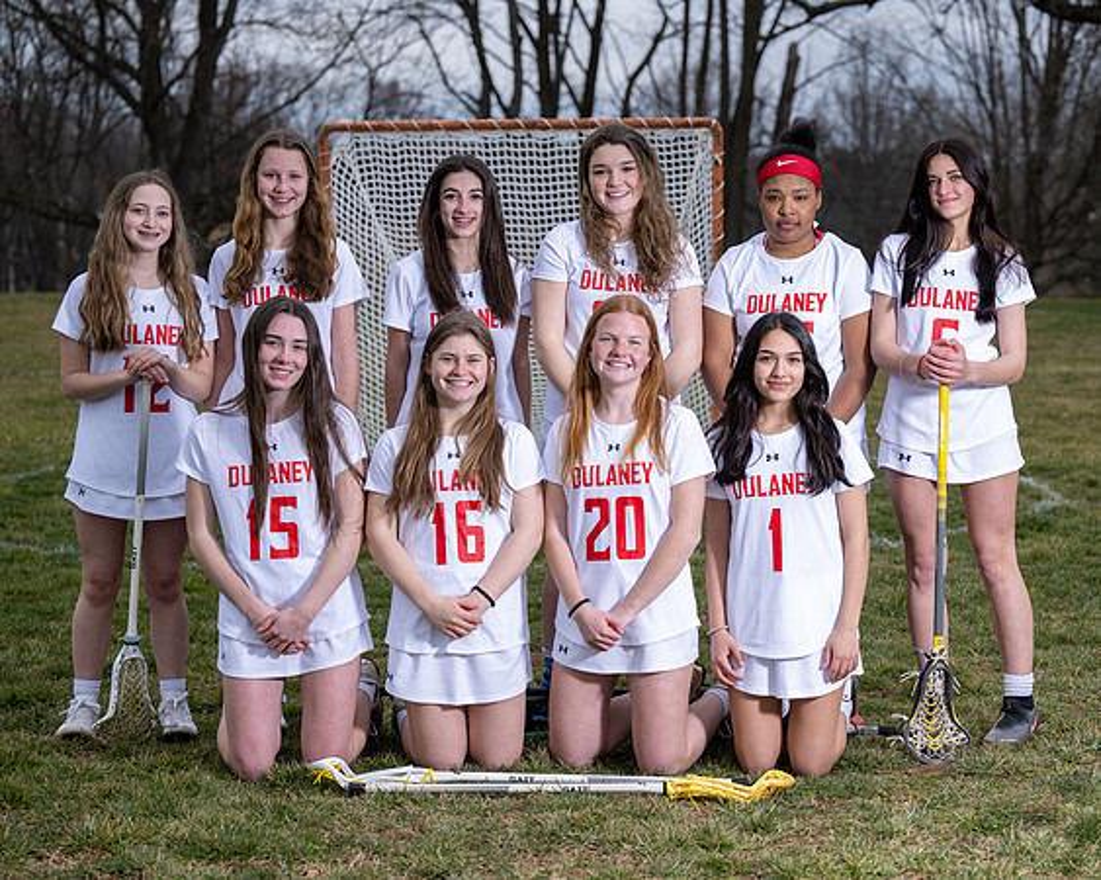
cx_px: 710
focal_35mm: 85
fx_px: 2765
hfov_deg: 22.4
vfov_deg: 18.1
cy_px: 474
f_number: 3.5
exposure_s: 1/250
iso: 64
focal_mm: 70
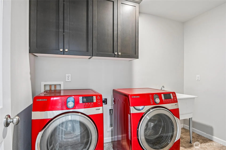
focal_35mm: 19
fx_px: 119
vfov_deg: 64.5
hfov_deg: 86.9
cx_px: 113
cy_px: 75
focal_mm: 19
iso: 400
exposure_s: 1/2.5
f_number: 8
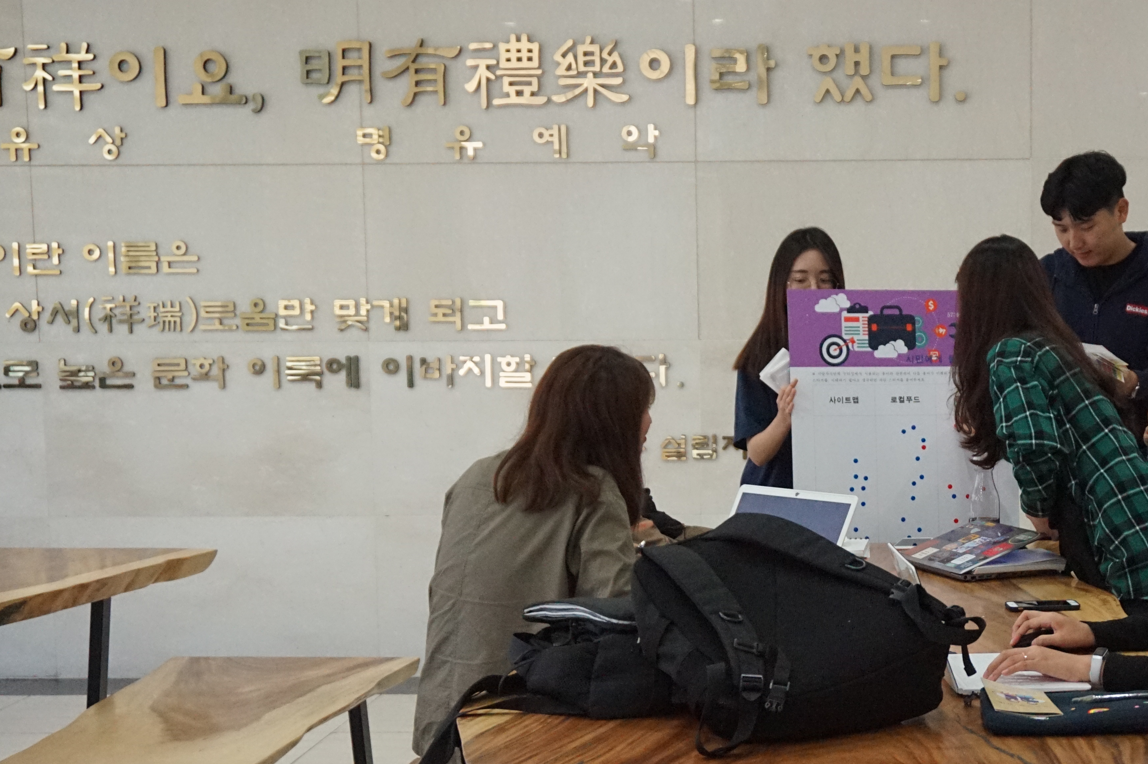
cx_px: 896
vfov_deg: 21.2
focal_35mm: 64
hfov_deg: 30.8
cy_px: 544
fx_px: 2033
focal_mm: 27
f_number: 4.5
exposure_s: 1/160
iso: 3200
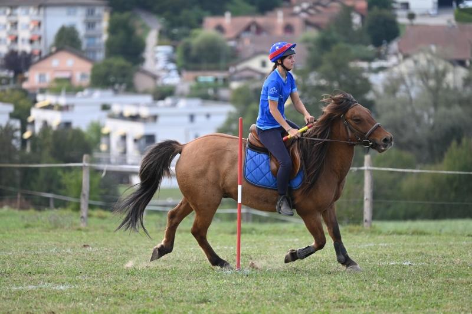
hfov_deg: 6.7
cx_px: 236
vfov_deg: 4.4
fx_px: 4061
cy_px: 157
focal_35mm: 310
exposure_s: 1/1250
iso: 1250
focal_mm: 310
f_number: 5.3
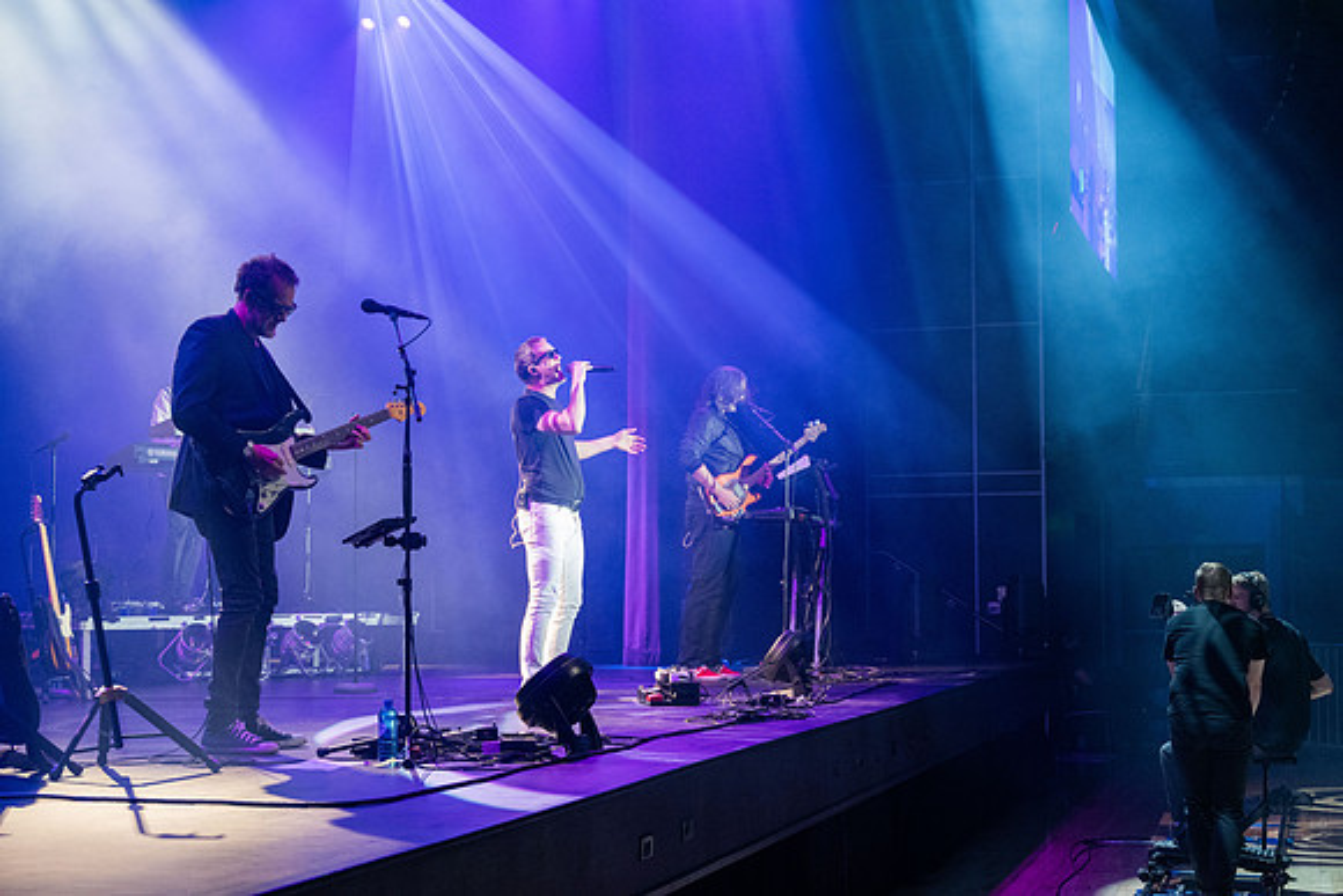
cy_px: 448
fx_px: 1940
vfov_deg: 26.0
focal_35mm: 52
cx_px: 672
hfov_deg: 38.2
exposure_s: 1/250
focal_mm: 52
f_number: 4
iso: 2500
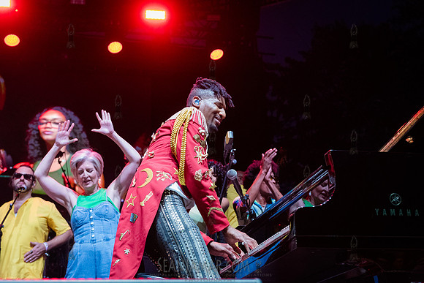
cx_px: 229
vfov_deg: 22.5
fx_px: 712
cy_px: 131
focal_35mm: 60
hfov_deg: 33.1
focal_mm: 56
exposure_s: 1/400
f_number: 4
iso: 6400
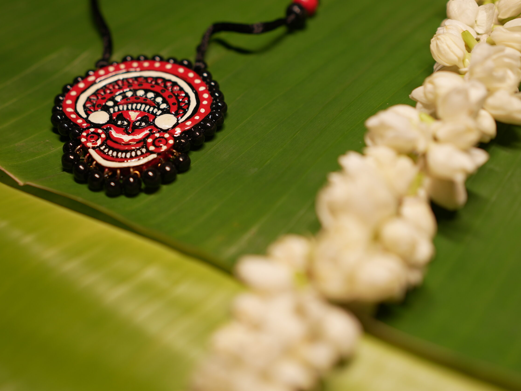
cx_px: 243
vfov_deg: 25.7
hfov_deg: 33.8
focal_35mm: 57
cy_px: 195
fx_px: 858
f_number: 2
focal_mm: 35
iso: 160
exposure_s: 1/200
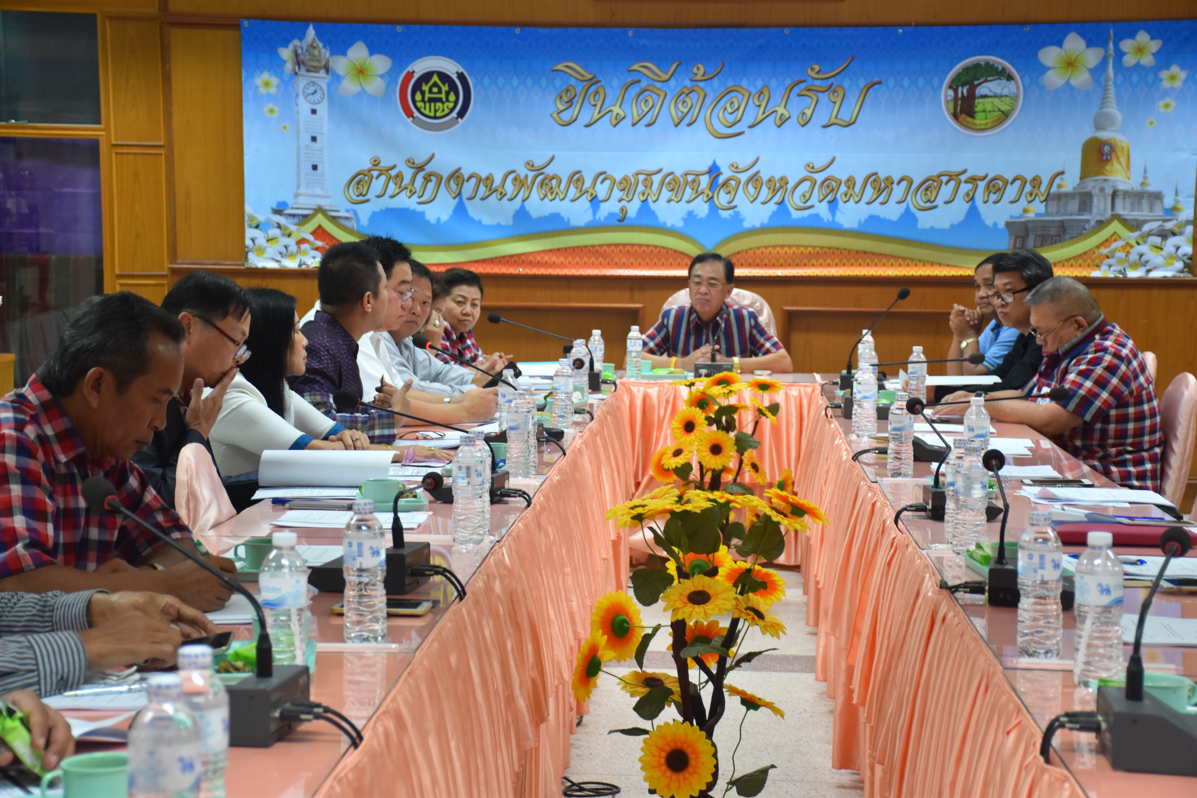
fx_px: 2394
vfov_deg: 18.9
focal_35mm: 72
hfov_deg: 28.1
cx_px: 598
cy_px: 399
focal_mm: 48
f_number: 4.5
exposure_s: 1/60
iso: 800
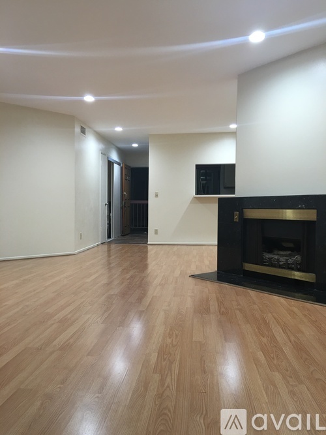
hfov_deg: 48.2
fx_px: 364
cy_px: 218
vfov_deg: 61.7
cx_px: 163
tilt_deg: -1.4
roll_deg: -0.7
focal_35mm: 29
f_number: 2.2
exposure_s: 1/15
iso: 32
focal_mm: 4.15
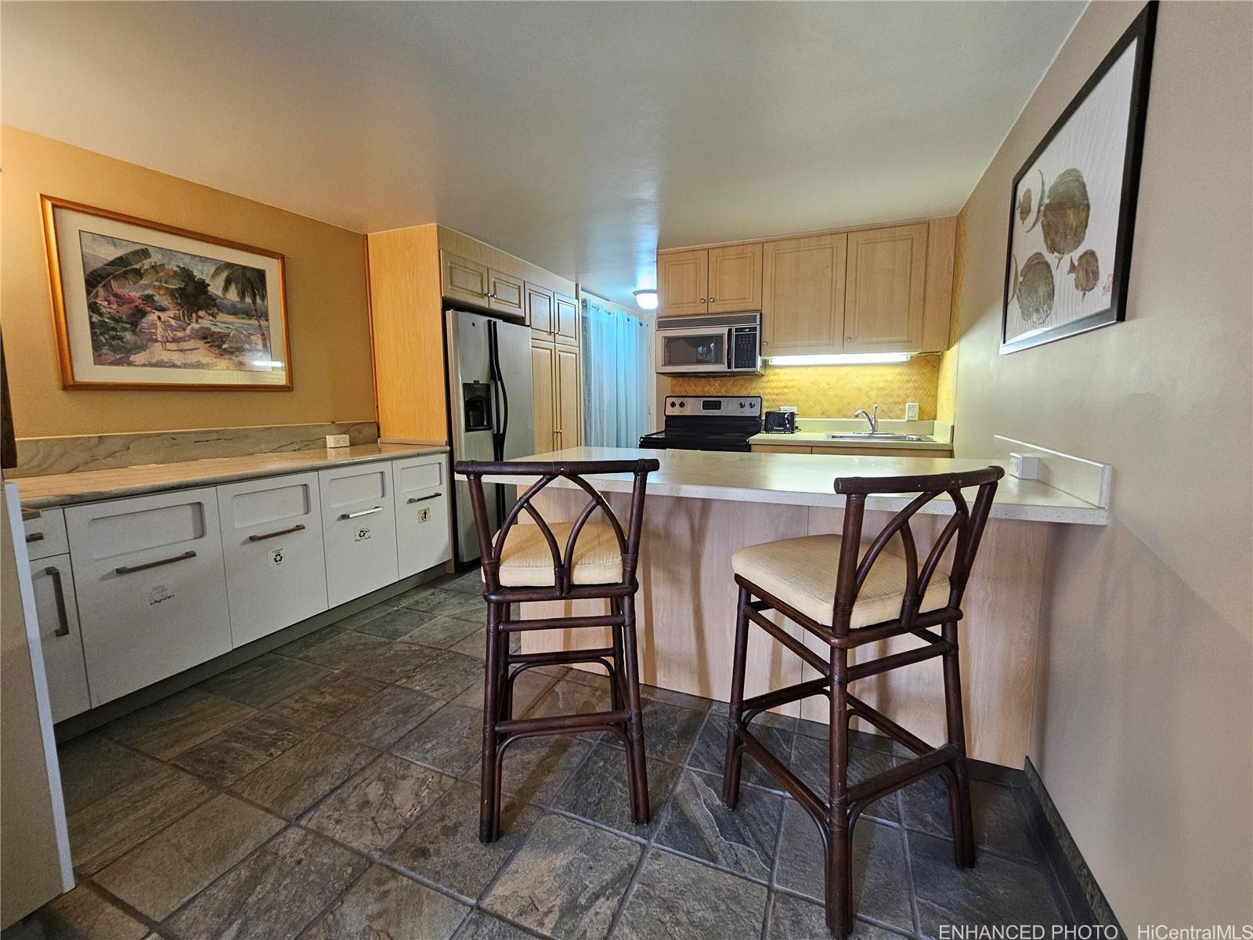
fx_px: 471
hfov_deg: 106.2
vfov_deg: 89.9
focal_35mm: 13
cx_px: 626
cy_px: 470
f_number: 2.2
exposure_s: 1/30
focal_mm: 2.2
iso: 500
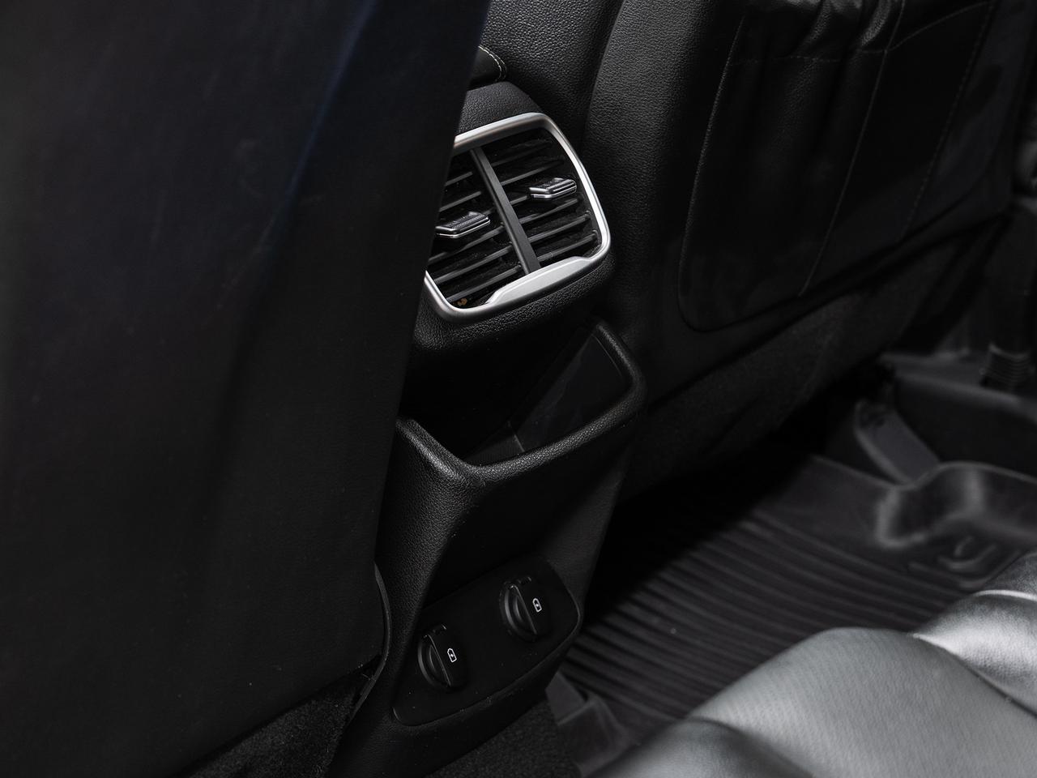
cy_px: 368
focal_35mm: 99
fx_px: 2969
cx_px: 457
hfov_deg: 19.8
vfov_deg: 14.9
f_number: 5.6
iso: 100
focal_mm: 70
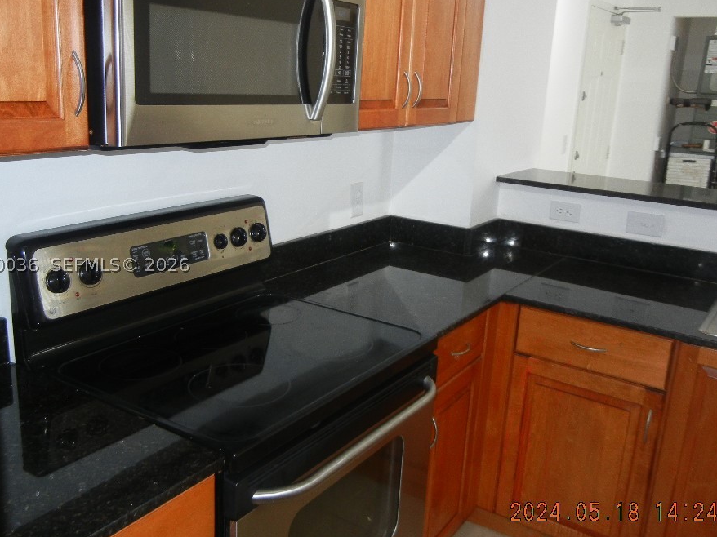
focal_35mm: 35
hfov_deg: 52.6
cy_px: 264
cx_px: 350
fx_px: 725
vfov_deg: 40.7
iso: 200
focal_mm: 5.4
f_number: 3.5
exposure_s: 1/30
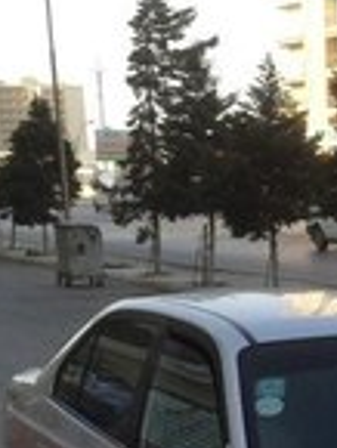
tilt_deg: -17.1
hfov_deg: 12.8
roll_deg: +2.0
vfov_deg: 16.4
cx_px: 390
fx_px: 1465
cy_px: 584
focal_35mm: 113
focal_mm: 4.12
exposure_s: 1/393
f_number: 2.4
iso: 50
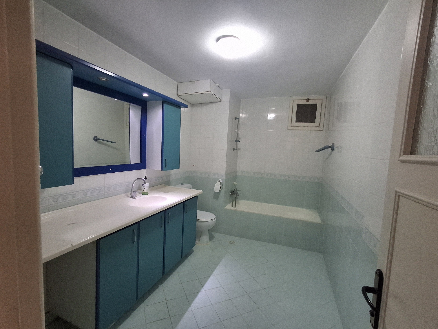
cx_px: 219
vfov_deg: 78.1
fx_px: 202
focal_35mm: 16
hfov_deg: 94.5
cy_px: 164
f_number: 2.2
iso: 250
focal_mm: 1.64
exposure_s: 1/50
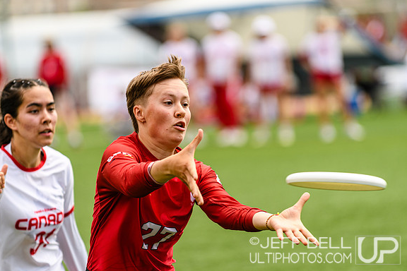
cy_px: 135
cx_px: 203
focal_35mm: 302
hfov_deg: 6.8
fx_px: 3414
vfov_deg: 4.6
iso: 125
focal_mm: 200
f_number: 3.2
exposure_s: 1/1250
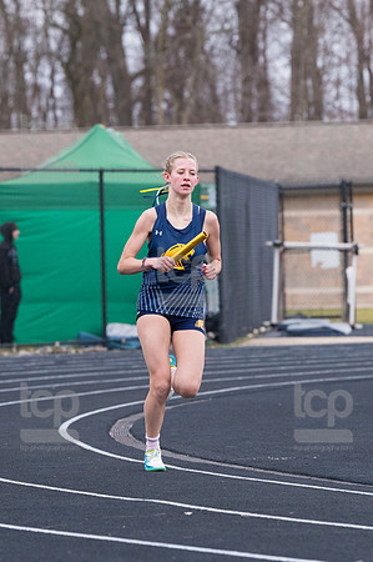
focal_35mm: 262
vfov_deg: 7.9
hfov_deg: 5.2
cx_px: 186
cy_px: 281
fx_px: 4081
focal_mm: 175
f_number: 5
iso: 2000
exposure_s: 1/1600
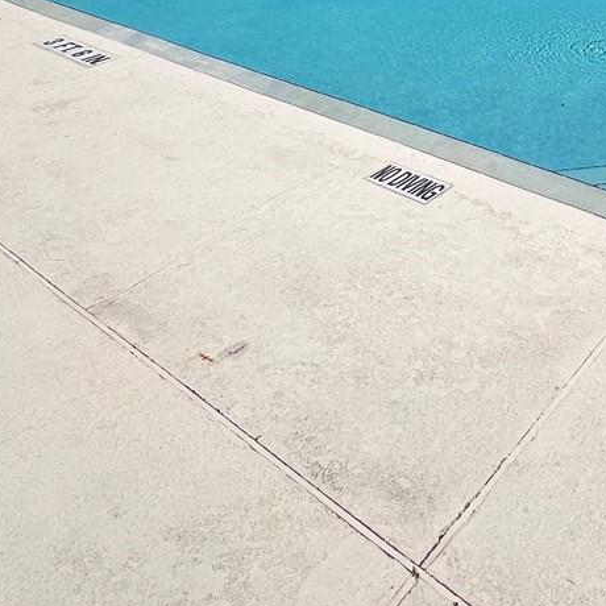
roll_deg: -0.5
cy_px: -170
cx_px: 518
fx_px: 792
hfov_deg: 39.5
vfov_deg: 32.3
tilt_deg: -4.9
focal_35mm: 40
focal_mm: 1.57
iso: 32
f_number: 1.8
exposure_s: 1/2874
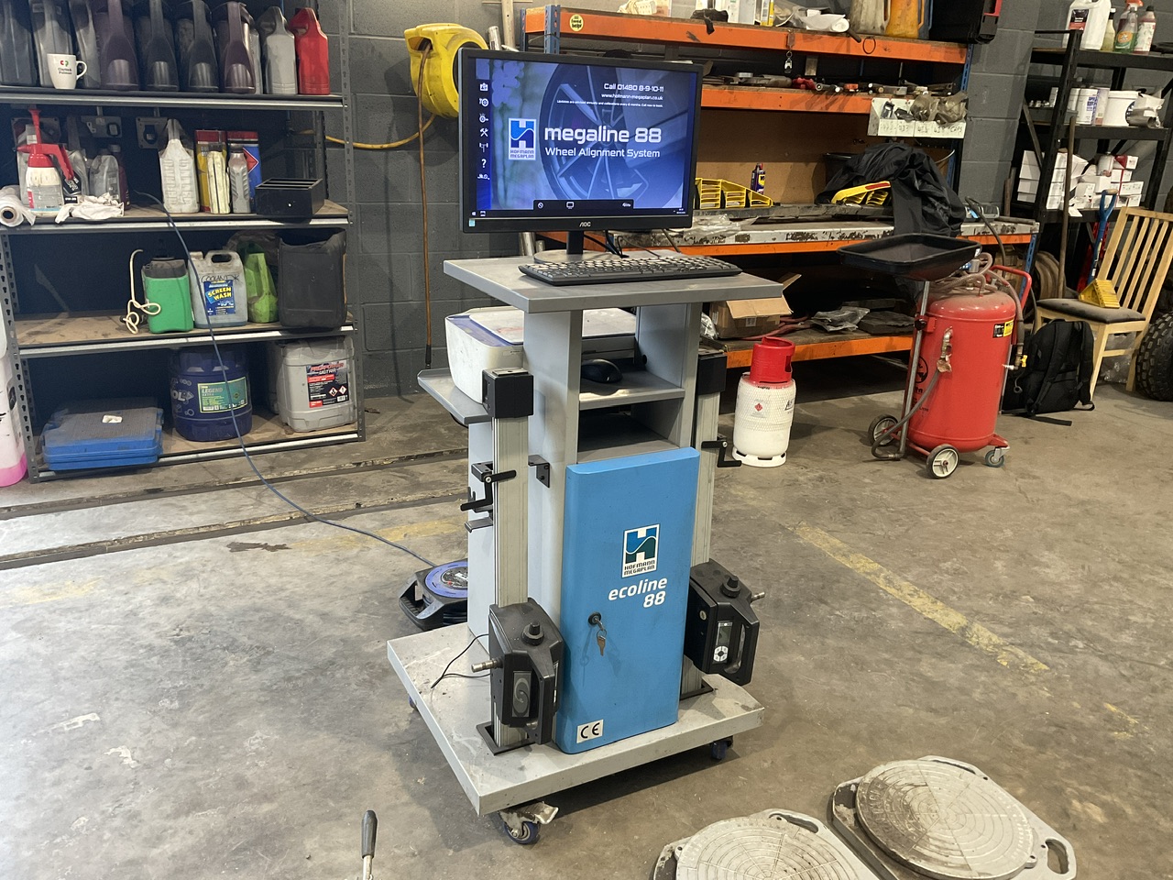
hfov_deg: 61.7
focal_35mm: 29
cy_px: 440
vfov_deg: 48.2
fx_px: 983
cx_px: 586
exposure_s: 1/50
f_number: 1.8
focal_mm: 3
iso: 100
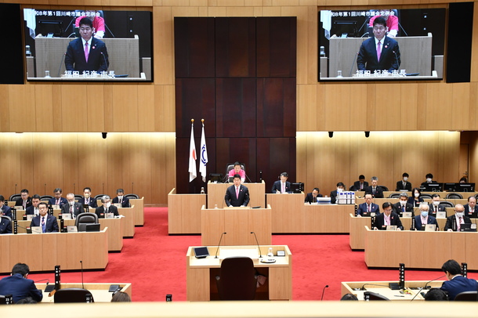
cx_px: 239
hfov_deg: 38.9
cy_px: 159
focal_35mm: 51
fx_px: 677
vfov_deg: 26.5
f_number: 4.2
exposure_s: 1/125
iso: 1600
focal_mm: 34
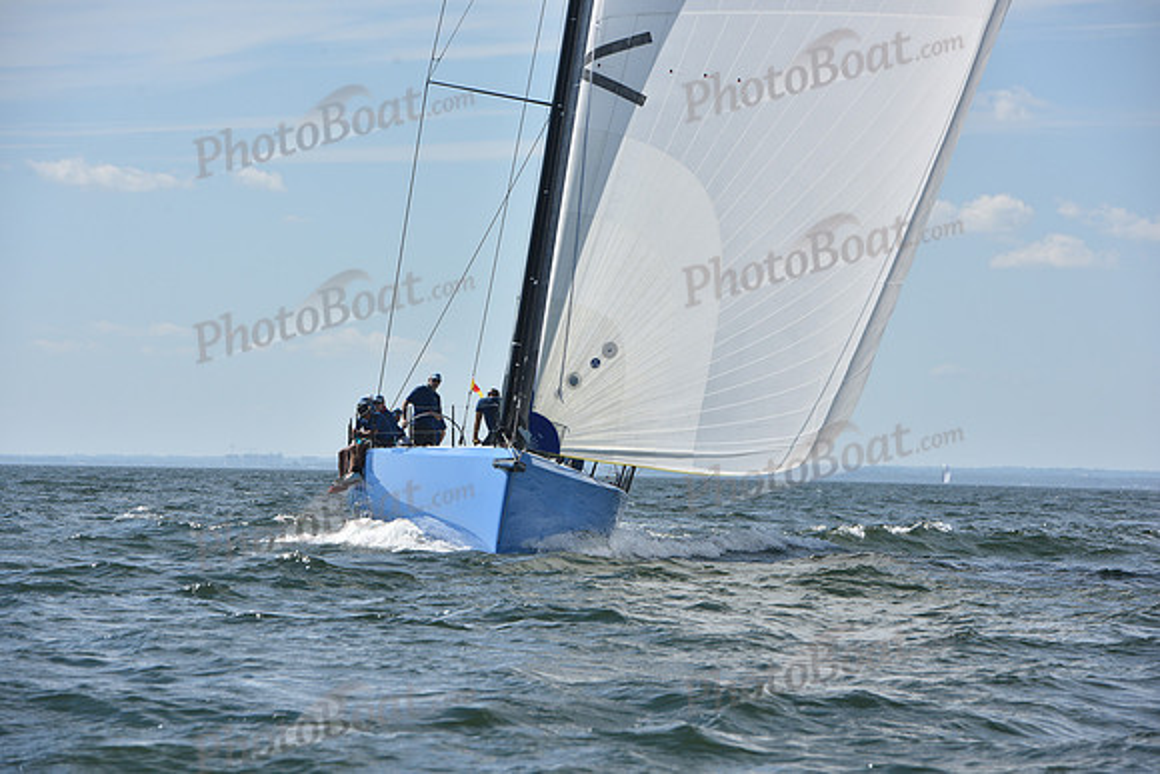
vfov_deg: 7.4
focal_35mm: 185
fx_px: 5962
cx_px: 580
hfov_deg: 11.1
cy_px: 387
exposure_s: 1/1250
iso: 320
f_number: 10
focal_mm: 185
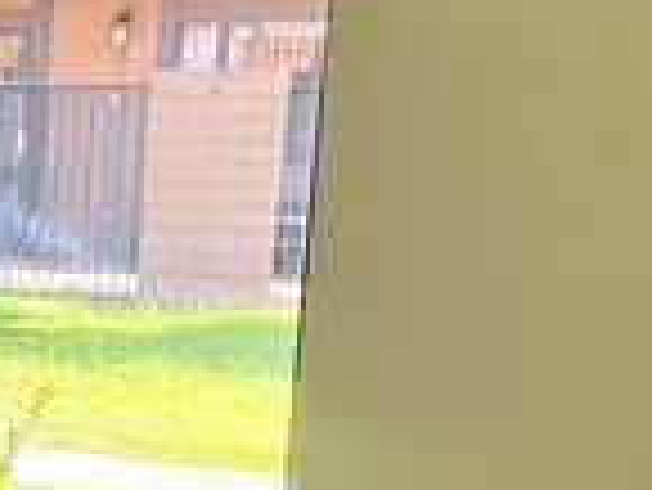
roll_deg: -0.6
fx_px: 1734
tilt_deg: -7.3
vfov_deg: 16.0
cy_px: 346
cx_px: -845
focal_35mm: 92
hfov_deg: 14.8
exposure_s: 1/121
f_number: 1.8
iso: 32
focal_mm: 1.57
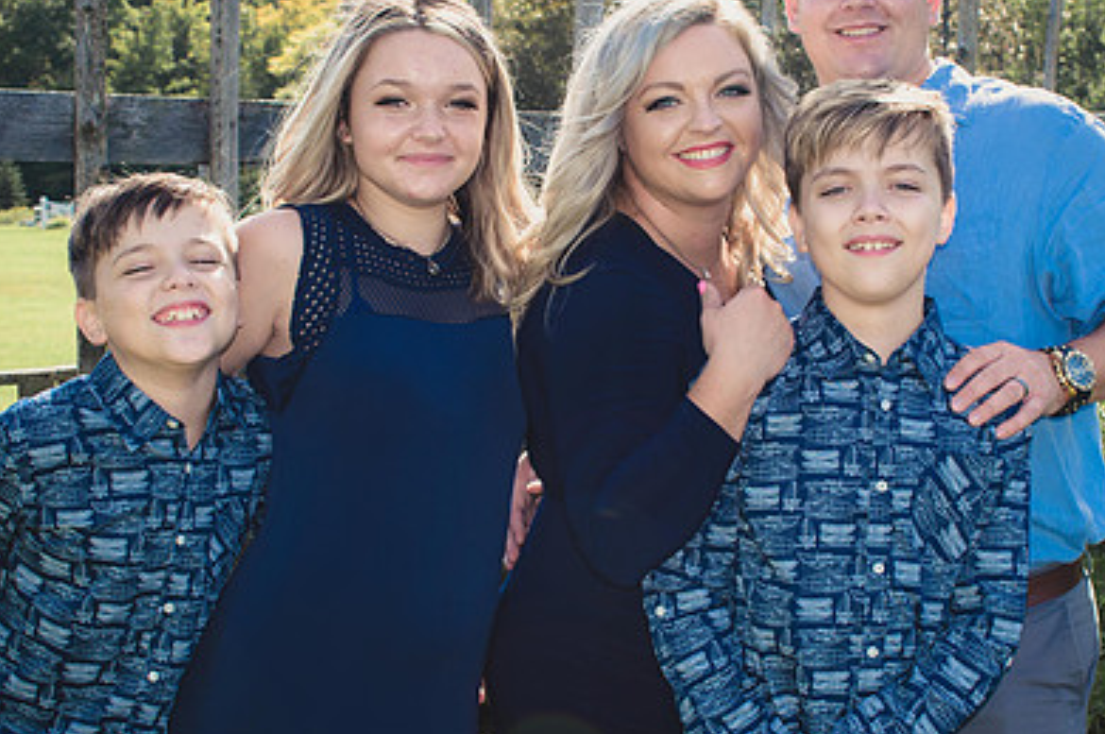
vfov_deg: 19.1
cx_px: 636
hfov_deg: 28.4
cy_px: 358
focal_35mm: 71
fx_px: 2177
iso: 100
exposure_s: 1/160
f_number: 5.6
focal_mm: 30
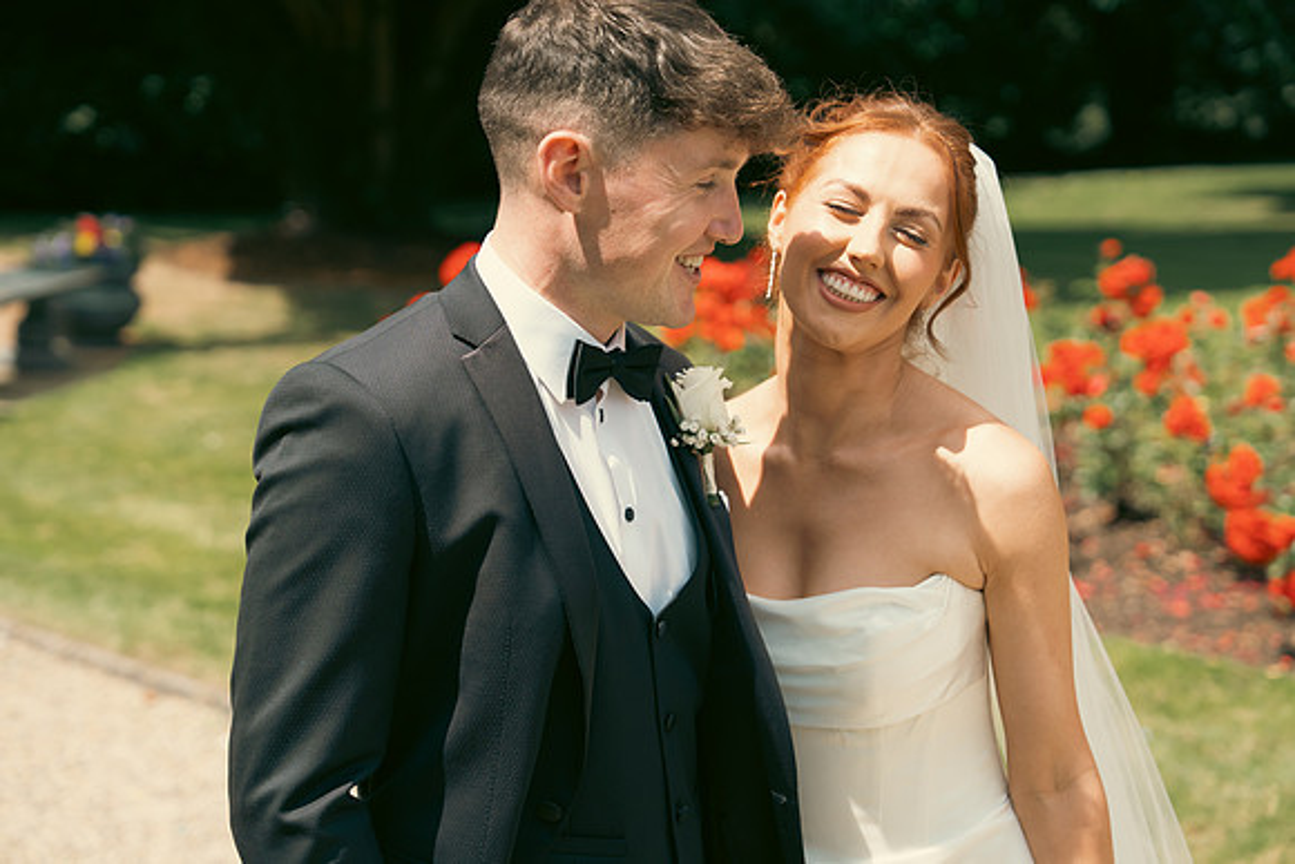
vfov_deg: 19.5
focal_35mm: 70
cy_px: 432
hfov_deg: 28.8
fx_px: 2519
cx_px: 648
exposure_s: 1/2000
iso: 400
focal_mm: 70
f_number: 3.5
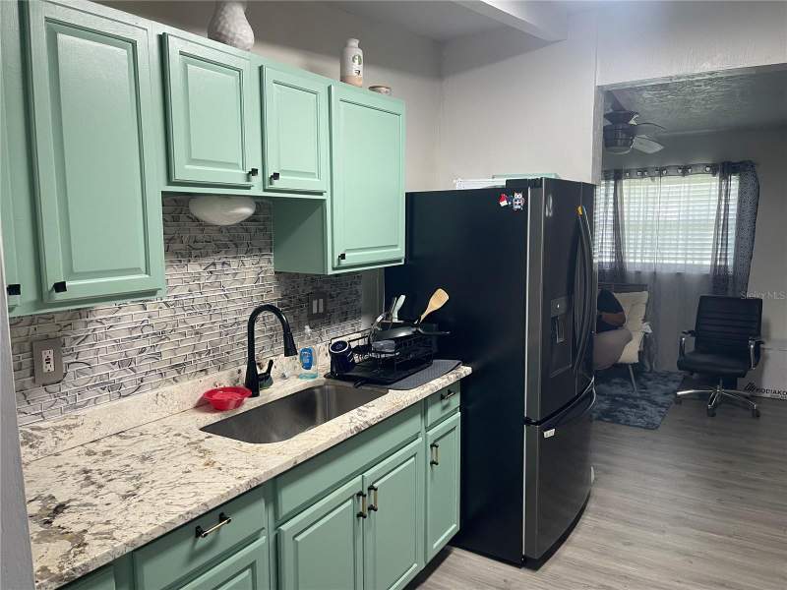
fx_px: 568
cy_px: 295
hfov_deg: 69.4
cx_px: 394
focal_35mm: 25
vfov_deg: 54.9
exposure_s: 1/60
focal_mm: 5.1
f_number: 1.6
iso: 100
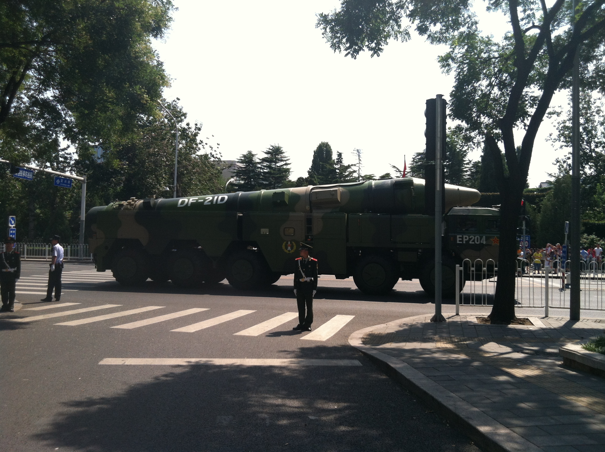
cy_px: 226
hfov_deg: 52.7
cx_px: 302
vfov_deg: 40.6
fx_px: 611
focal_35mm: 35
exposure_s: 1/909
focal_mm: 3.85
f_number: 2.8
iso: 80
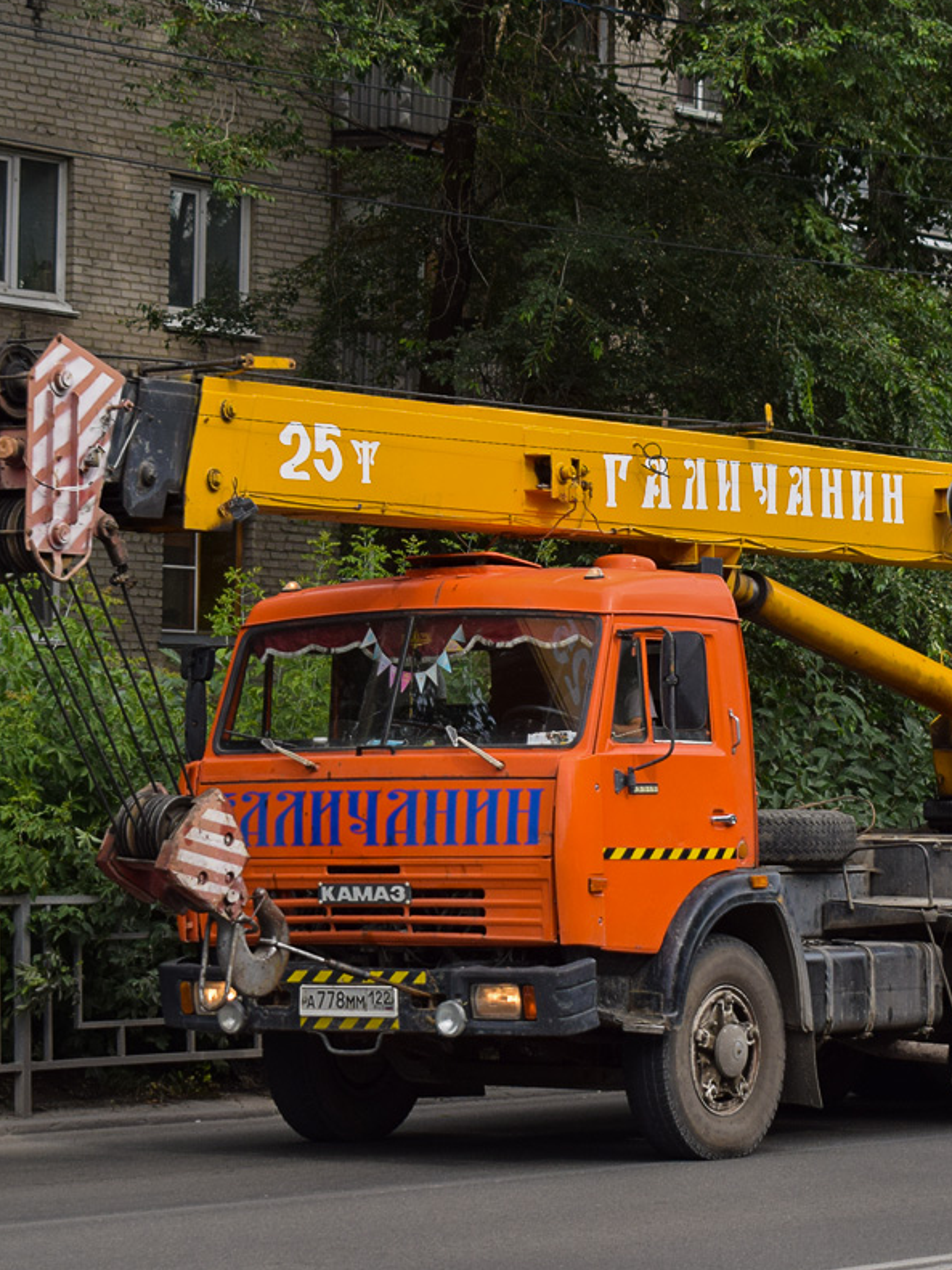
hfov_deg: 14.1
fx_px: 3851
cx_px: 663
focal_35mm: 105
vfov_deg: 18.7
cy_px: 633
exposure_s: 1/800
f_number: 5.3
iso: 400
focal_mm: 48
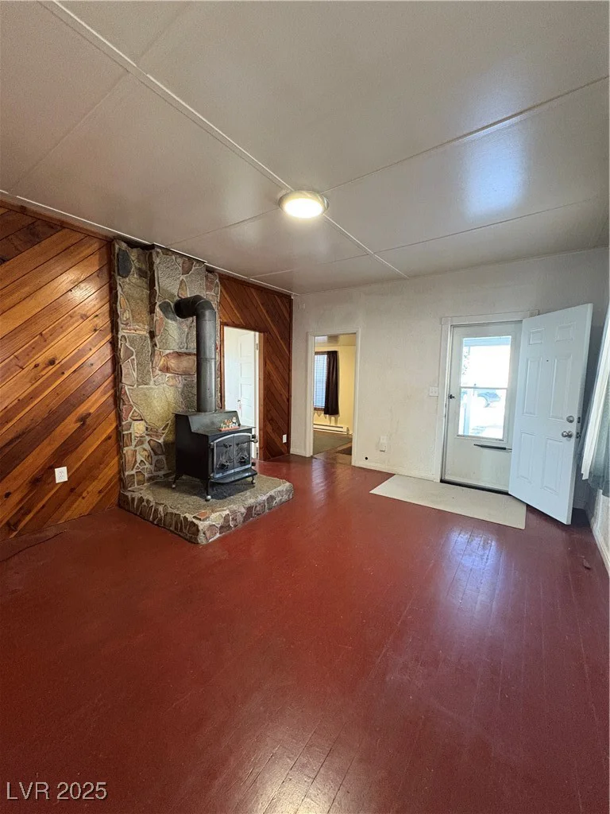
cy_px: 407
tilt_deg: -6.1
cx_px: 305
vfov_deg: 102.1
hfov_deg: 85.7
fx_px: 329
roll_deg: -0.8
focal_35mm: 14
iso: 500
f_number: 2.2
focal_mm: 2.22
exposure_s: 1/60
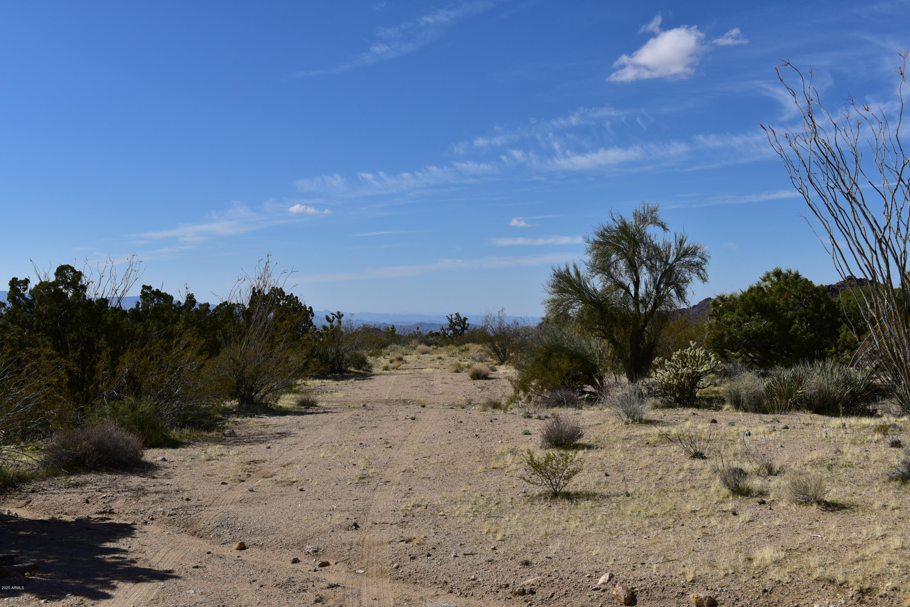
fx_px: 910
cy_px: 304
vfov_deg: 36.9
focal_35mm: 36
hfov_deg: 53.1
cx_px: 455
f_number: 10
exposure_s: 1/2500
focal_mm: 36
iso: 800
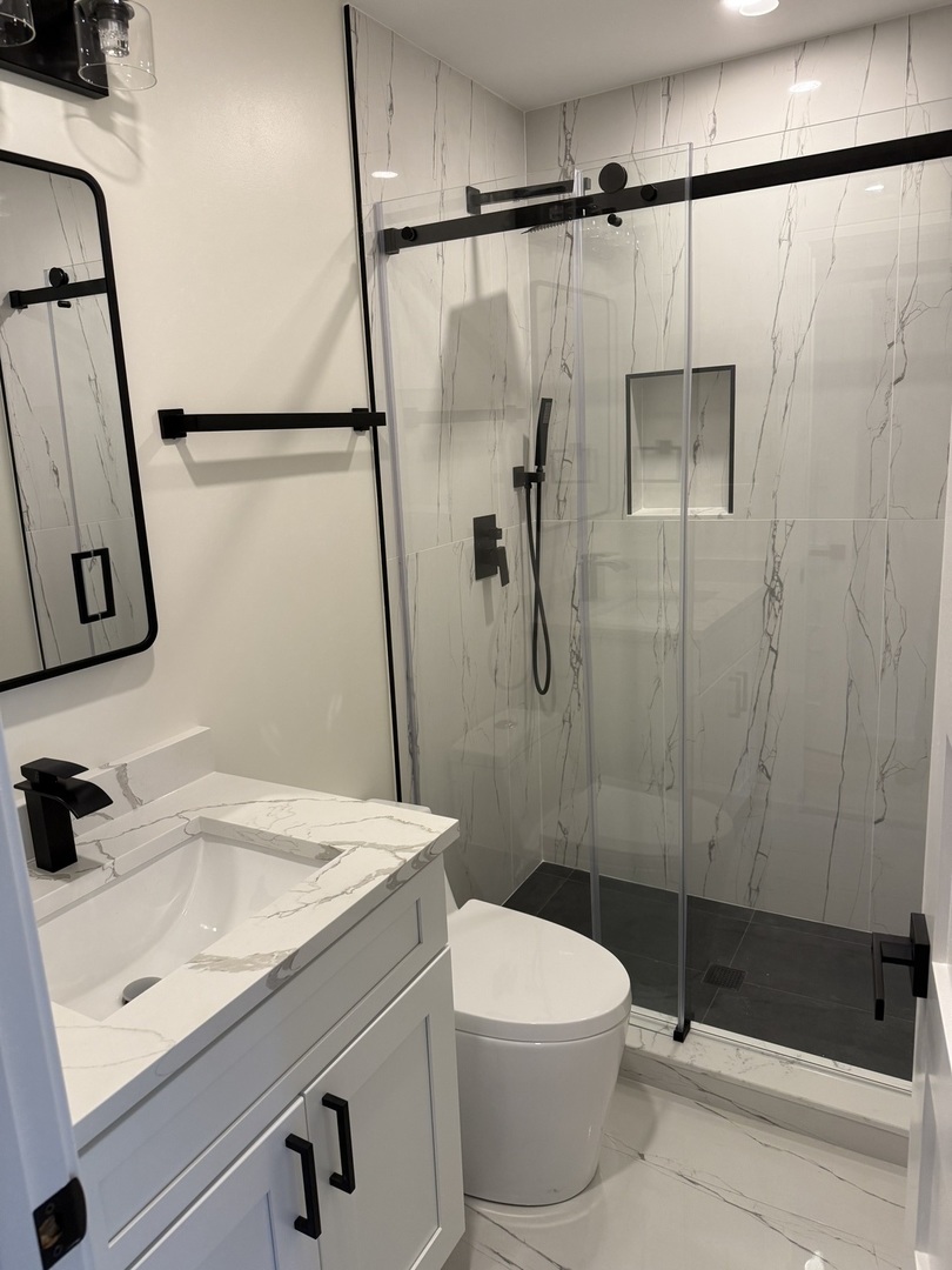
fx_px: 880
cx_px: 476
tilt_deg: -10.7
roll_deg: +3.2
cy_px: 635
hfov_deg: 56.8
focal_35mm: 24
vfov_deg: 71.6
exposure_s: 1/120
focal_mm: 6.76
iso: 200
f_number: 1.78
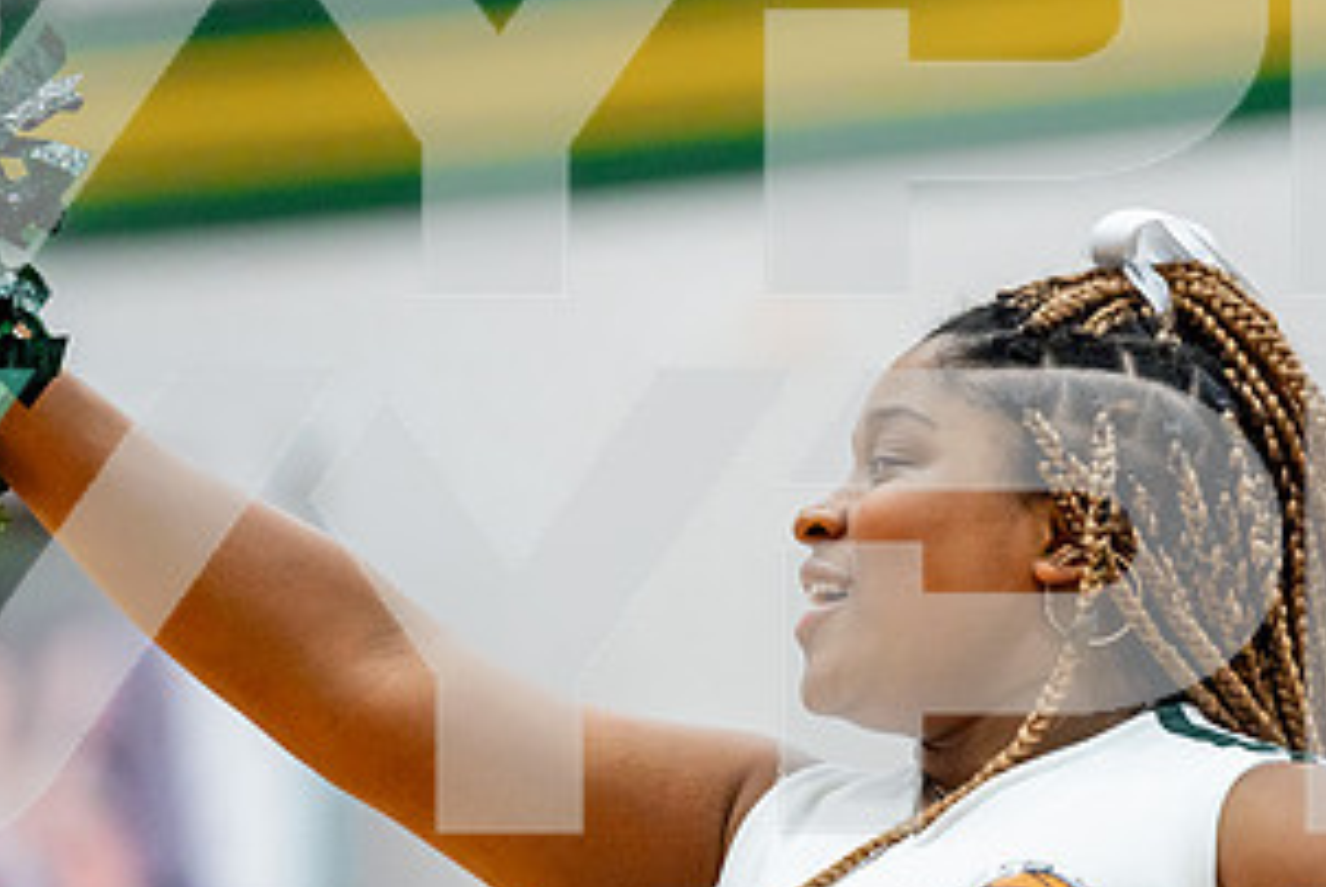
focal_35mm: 384
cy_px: 604
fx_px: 14157
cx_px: 694
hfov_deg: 5.4
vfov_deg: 3.6
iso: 2000
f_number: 2.8
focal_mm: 200
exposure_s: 1/1000
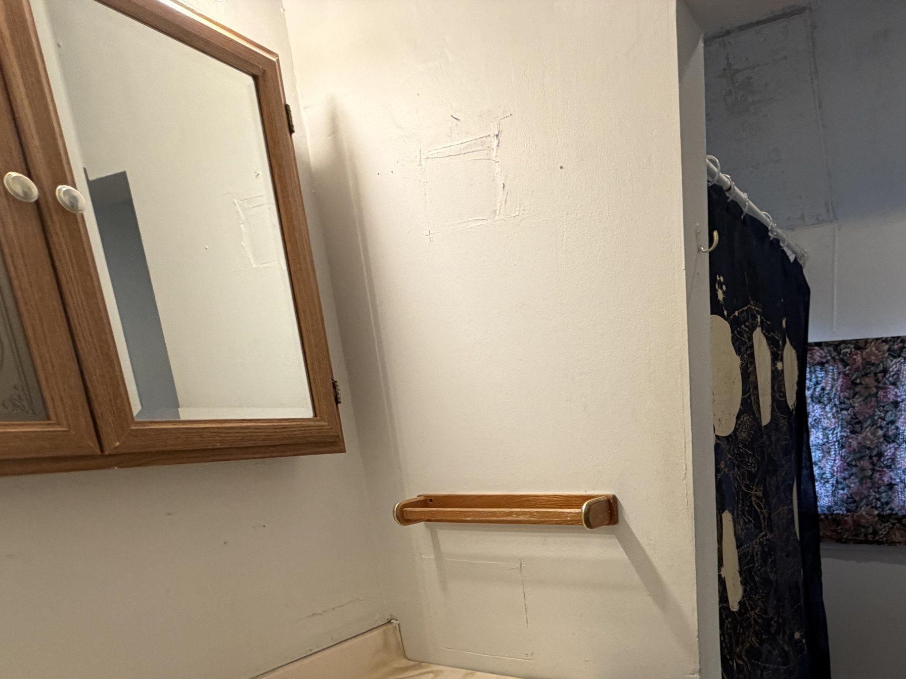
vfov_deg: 51.7
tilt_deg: -14.5
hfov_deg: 67.6
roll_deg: +4.1
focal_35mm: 24
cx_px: 666
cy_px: 580
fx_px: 628
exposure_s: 1/120
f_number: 2.2
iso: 250
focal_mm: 2.22
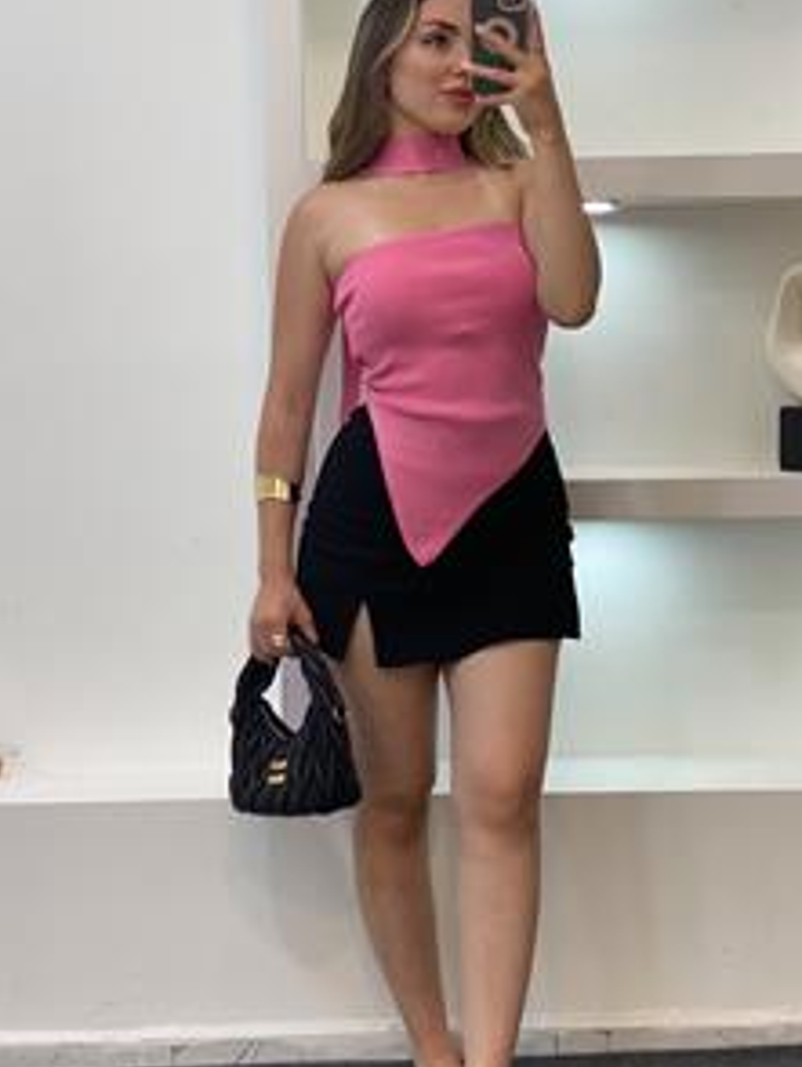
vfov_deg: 26.7
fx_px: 2252
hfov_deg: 20.2
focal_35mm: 73
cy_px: 561
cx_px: 443
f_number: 2
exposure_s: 1/100
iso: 80
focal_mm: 6
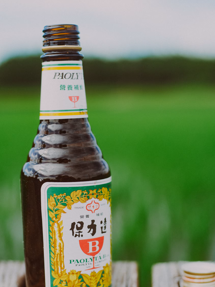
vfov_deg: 30.3
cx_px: 107
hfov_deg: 22.9
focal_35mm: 64
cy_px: 141
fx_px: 530
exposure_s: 1/500
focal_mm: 50
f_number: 2.8
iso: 100
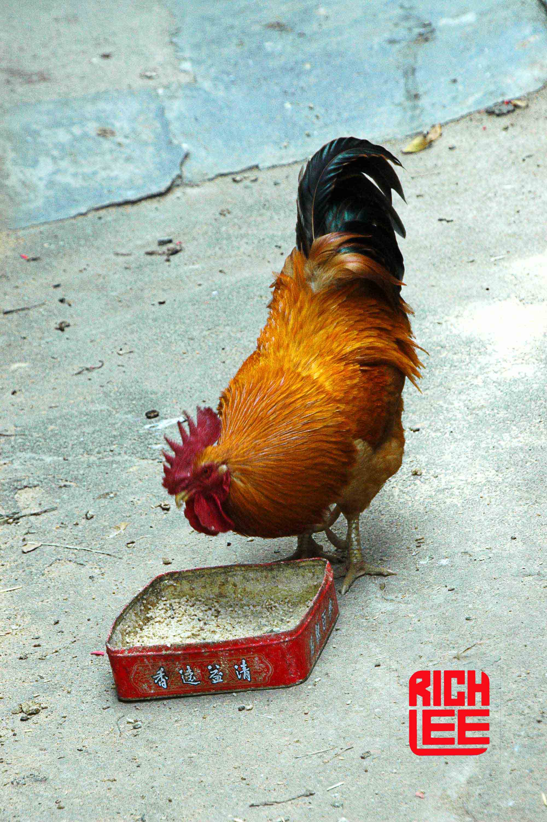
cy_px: 411
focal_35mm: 150
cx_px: 274
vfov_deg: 13.7
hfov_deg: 9.1
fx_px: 3425
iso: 500
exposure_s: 1/320
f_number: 5.6
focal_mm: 100
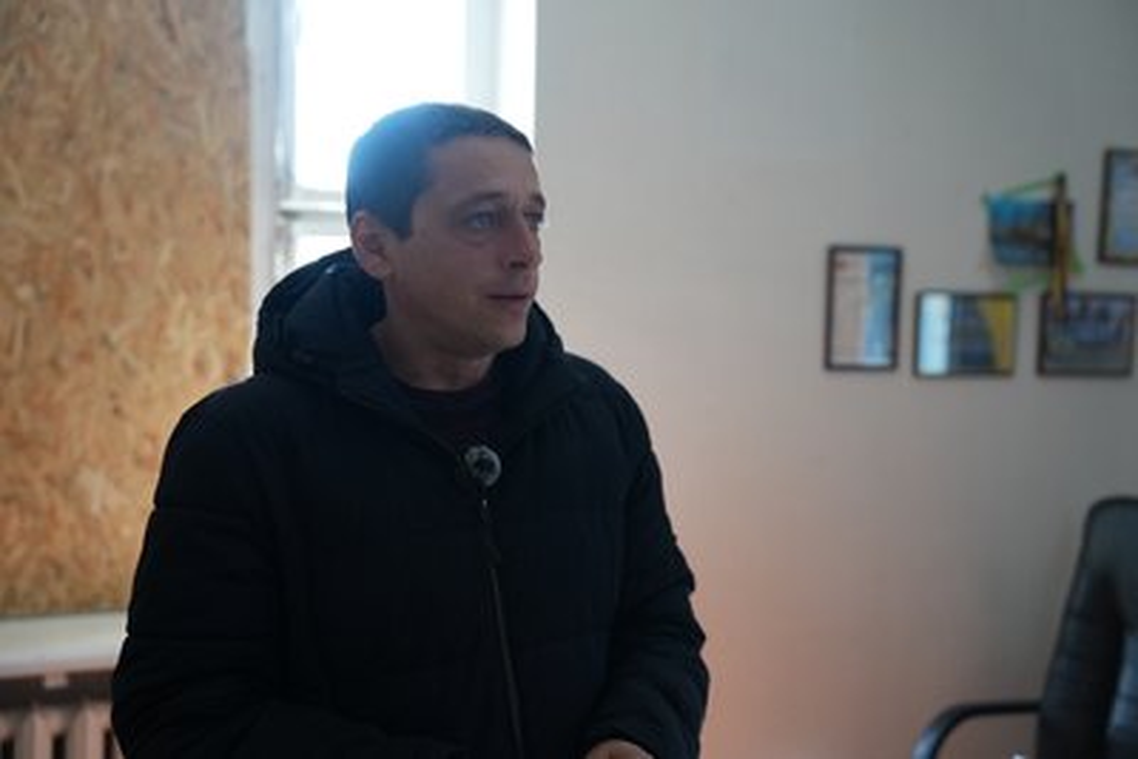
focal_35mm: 43
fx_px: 1360
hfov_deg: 45.4
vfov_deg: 31.2
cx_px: 569
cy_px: 380
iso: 2000
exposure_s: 1/500
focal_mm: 43
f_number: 2.8
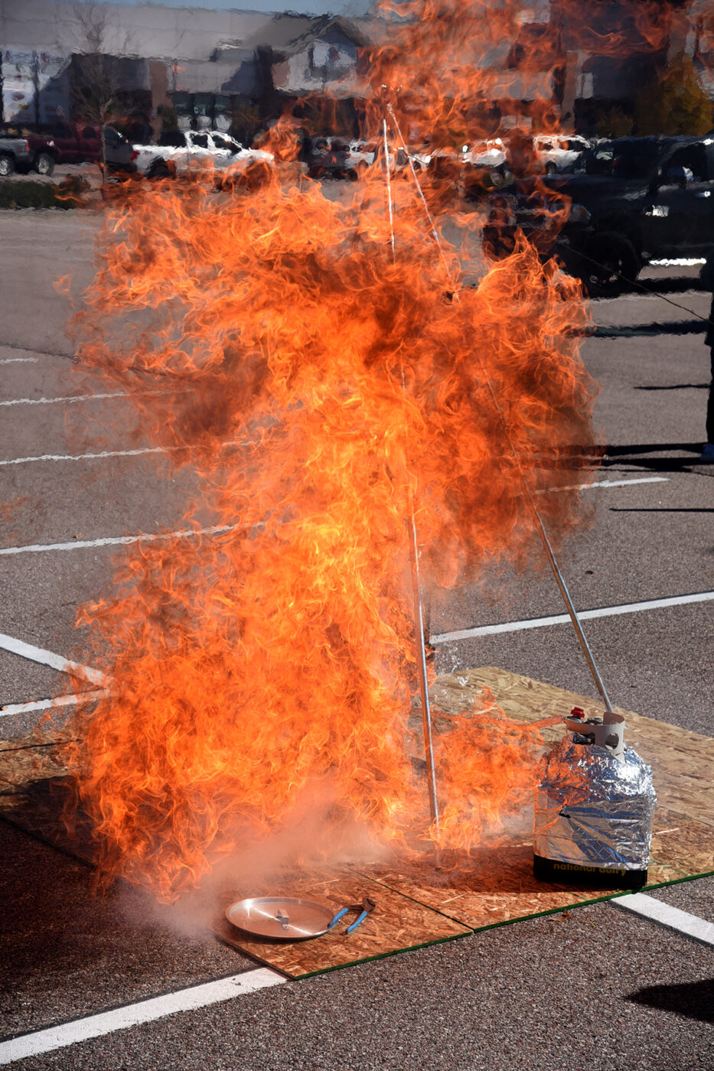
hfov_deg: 18.2
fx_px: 2232
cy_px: 536
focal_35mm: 75
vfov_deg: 27.0
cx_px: 357
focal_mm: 75
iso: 200
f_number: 8
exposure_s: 1/1000
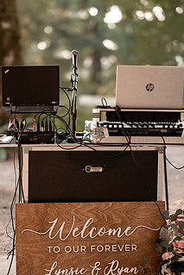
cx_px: 96
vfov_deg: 17.1
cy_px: 141
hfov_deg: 11.4
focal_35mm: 120
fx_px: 919
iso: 160
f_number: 1.4
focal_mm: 85
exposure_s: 1/640
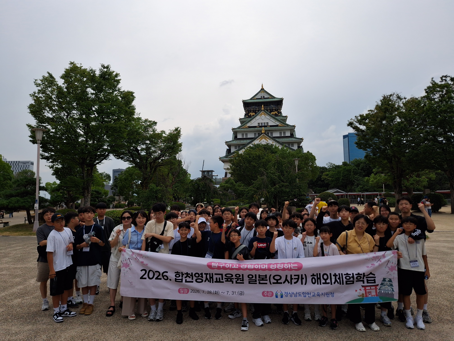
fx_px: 328
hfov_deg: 69.4
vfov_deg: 54.9
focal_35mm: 25
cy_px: 170
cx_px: 227
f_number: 1.8
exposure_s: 1/944
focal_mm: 5.23
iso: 50
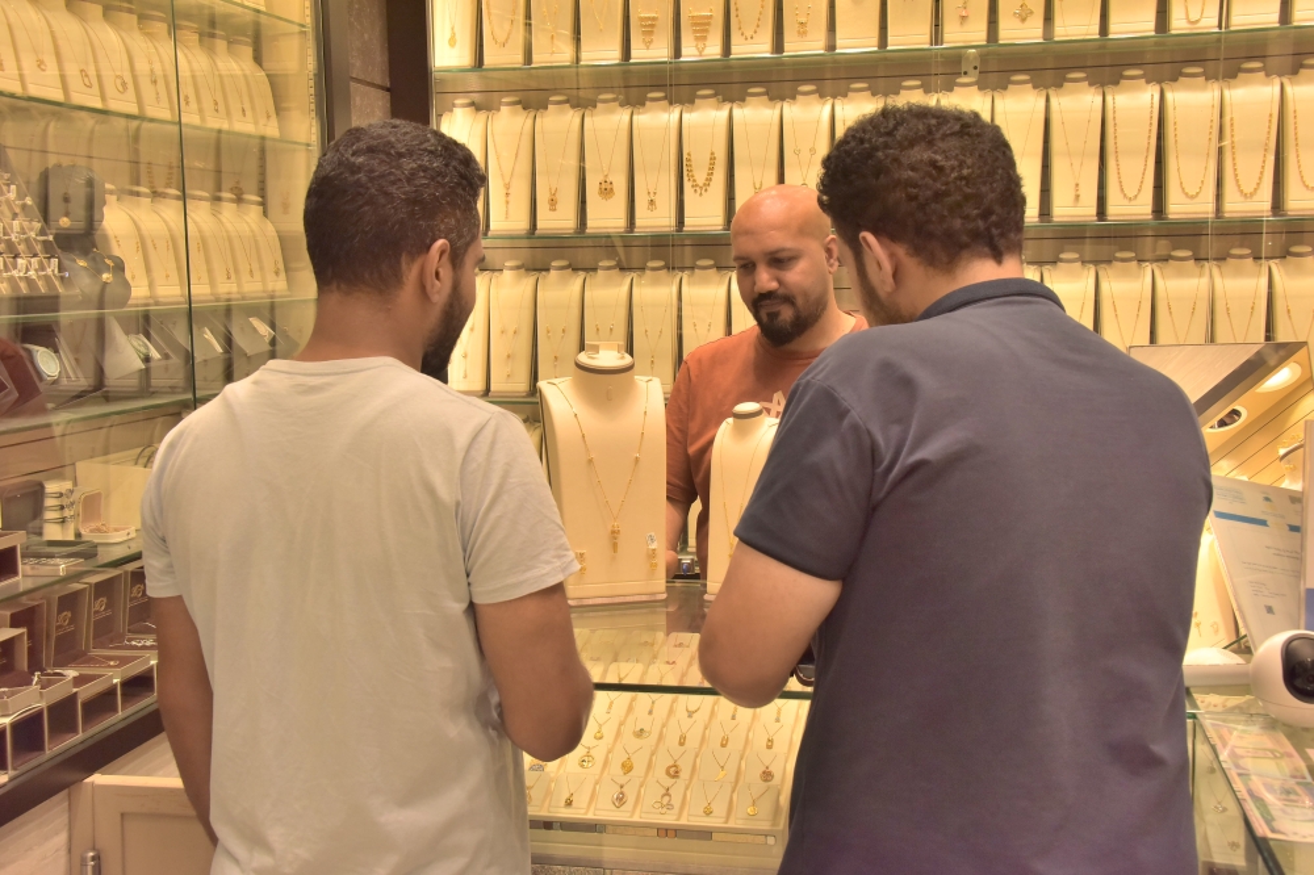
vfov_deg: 30.5
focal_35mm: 44
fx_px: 1605
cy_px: 438
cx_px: 657
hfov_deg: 44.5
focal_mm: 44
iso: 1600
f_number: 10
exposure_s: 1/400
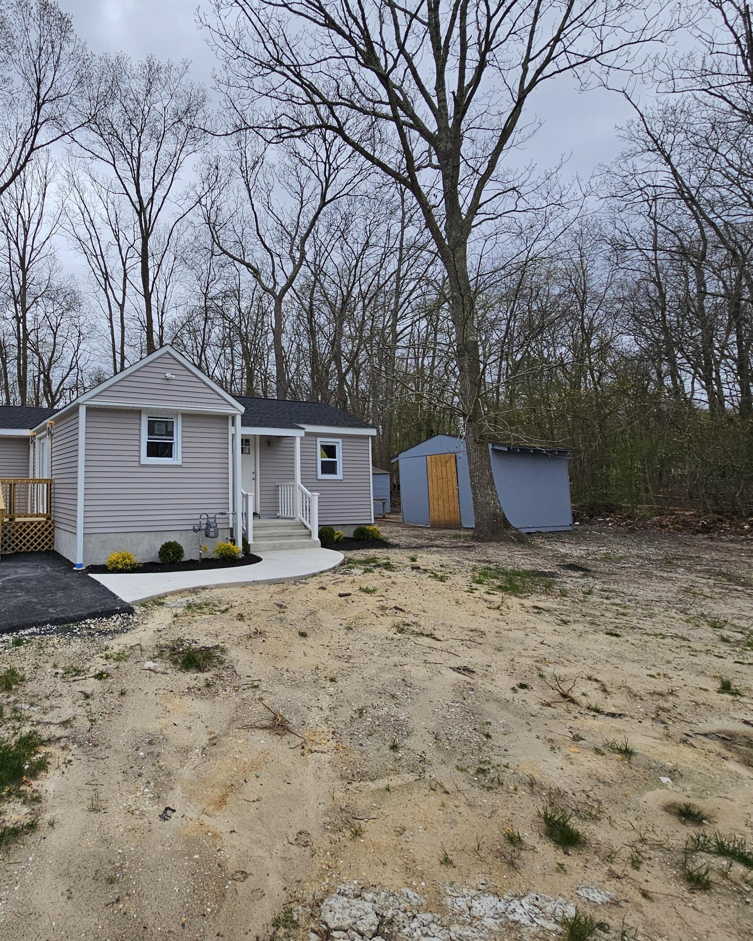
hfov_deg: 69.6
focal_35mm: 18
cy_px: 444
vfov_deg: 86.3
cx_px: 202
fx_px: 501
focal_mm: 2.2
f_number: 2.2
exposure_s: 1/1429
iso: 50
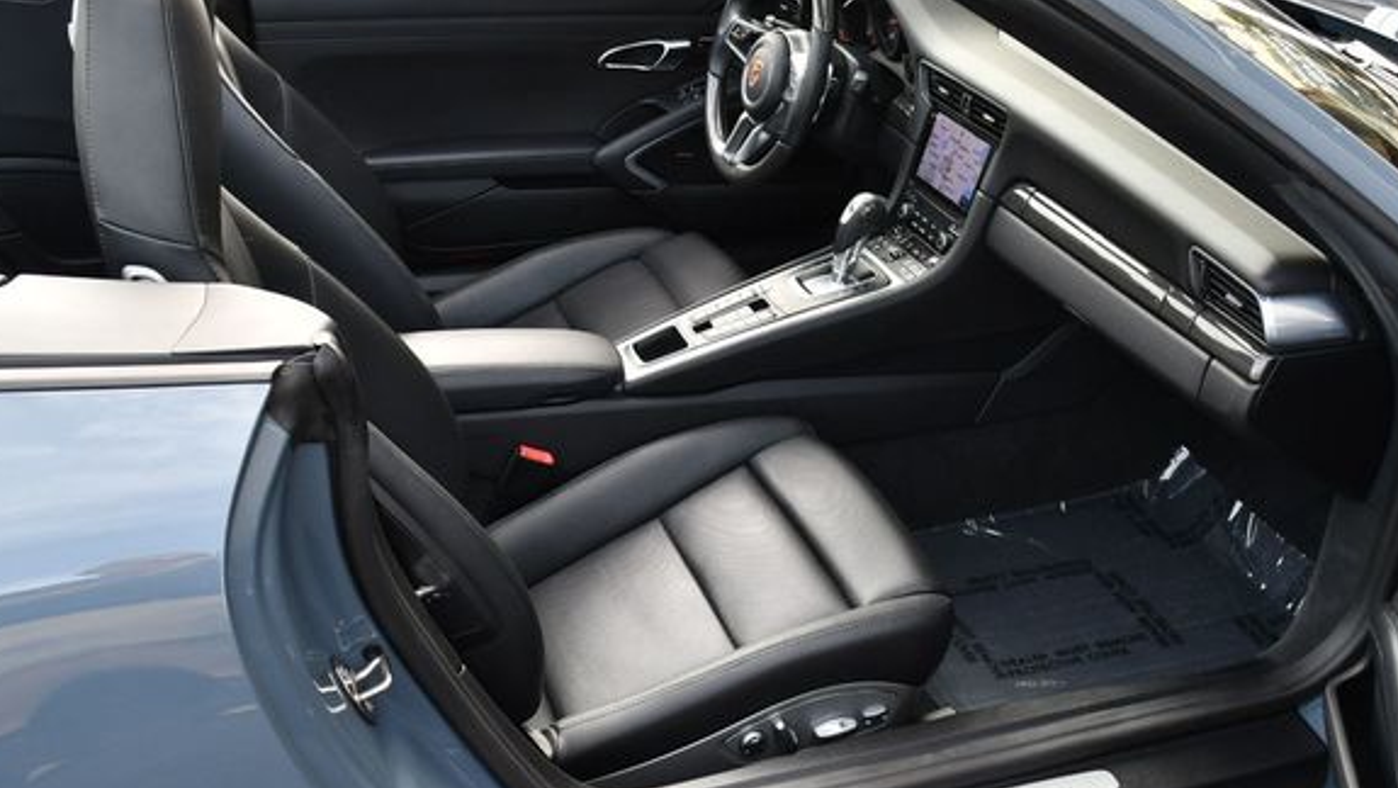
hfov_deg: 48.3
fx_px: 1558
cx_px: 722
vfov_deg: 28.4
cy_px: 396
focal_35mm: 42
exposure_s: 1/250
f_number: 5
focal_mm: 18
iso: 400
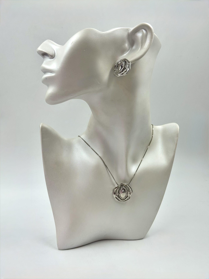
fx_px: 386
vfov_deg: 39.7
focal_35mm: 48
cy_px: 140
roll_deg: +0.3
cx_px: 104
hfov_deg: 30.3
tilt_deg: -16.4
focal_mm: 6.76
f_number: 1.78
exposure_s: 1/1395
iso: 64
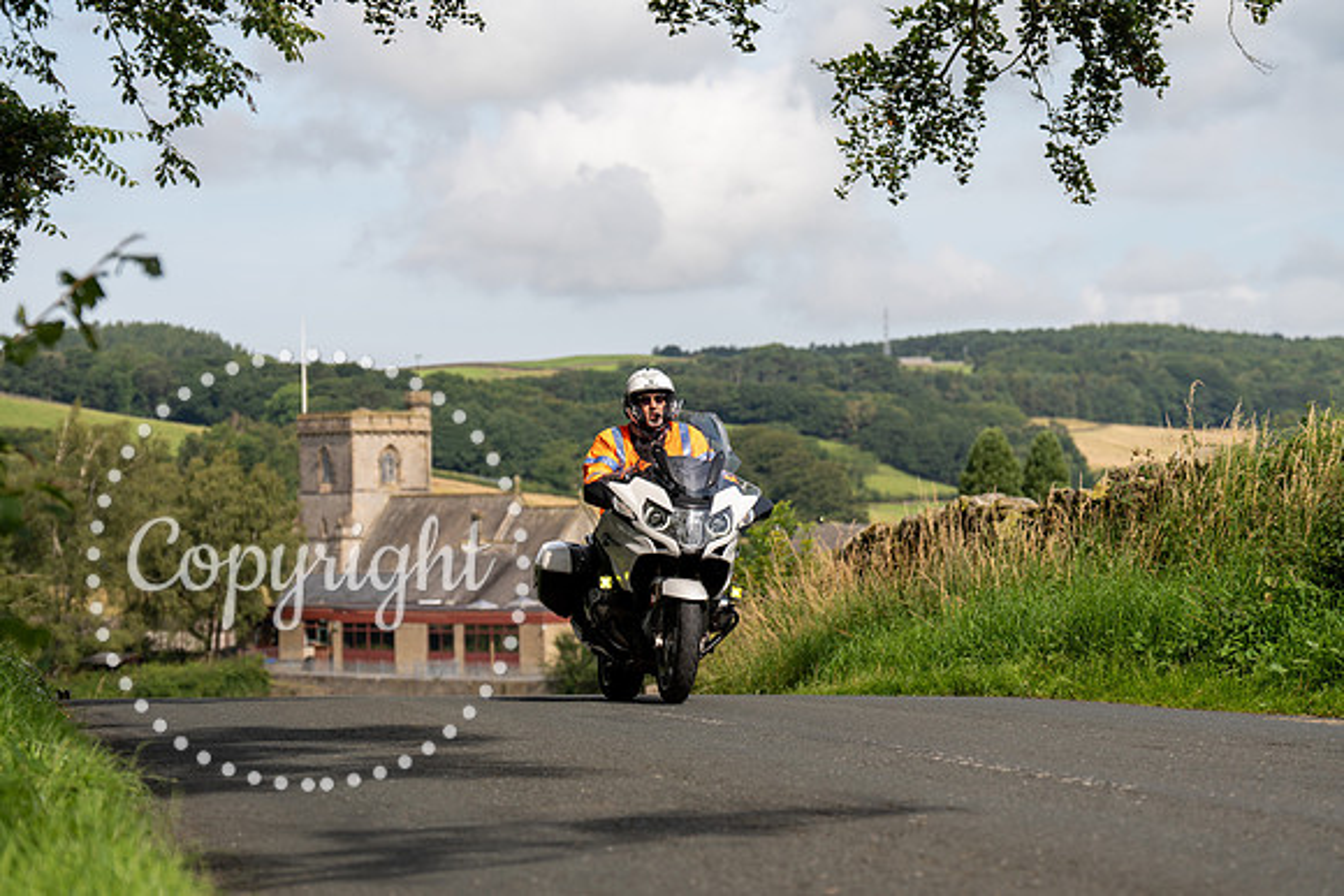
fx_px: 3809
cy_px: 448
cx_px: 672
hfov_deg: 20.0
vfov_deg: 13.4
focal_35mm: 102
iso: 100
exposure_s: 1/1000
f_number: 4
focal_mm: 102
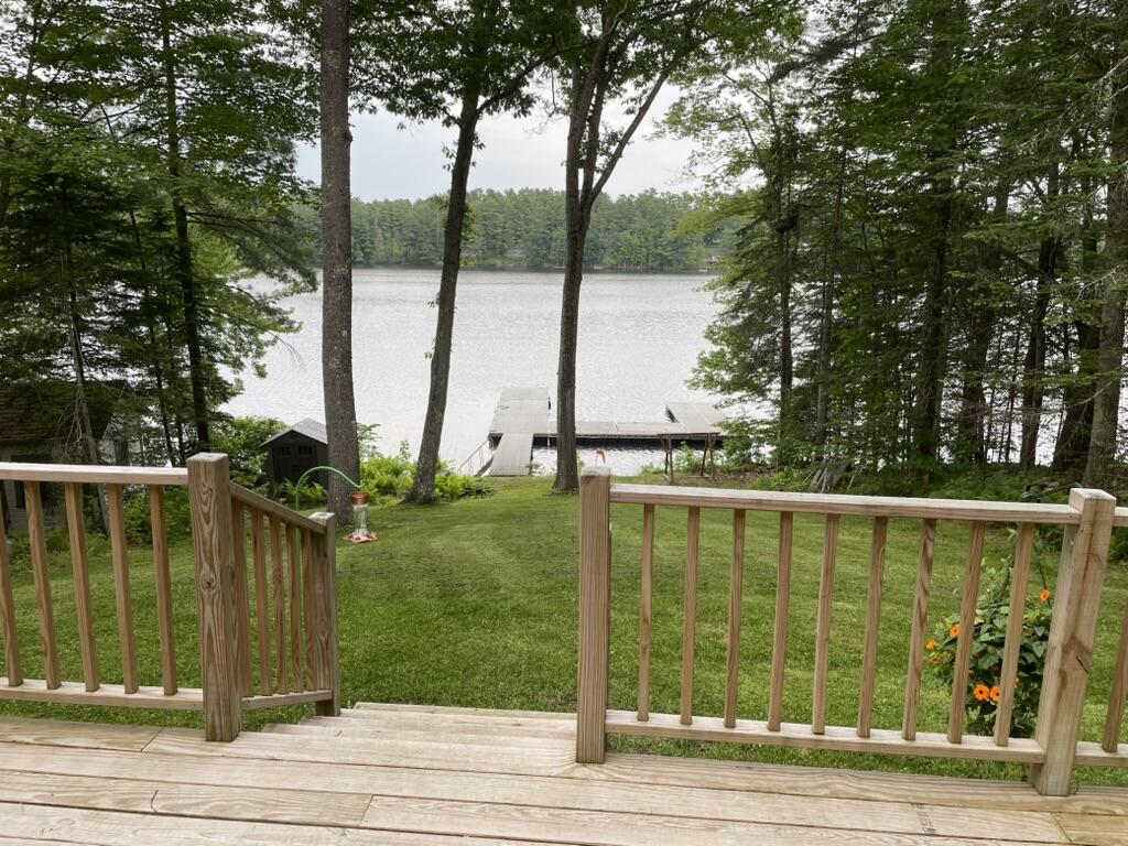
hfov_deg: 67.3
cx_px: 564
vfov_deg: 53.1
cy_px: 423
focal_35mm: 26
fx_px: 847
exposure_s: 1/121
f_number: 1.6
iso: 32
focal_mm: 4.2
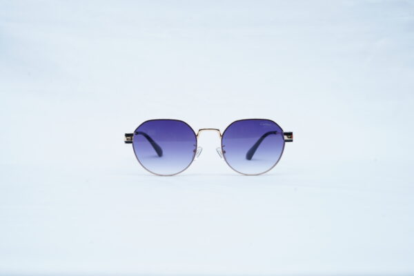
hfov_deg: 39.6
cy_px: 138
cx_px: 207
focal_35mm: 50
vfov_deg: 27.0
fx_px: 575
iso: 200
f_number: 9
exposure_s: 1/160
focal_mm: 50
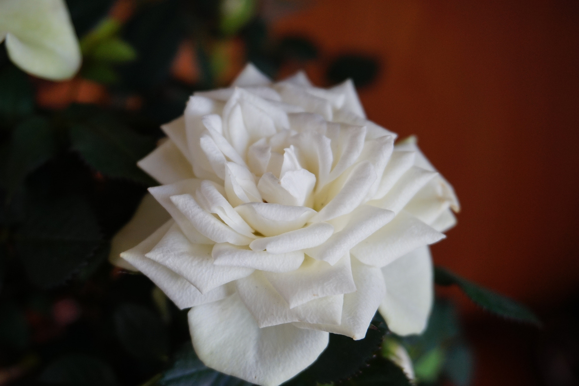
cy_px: 193
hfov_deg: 41.1
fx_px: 772
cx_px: 290
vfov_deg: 28.0
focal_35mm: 48
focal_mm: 32
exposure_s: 1/60
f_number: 5
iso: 400
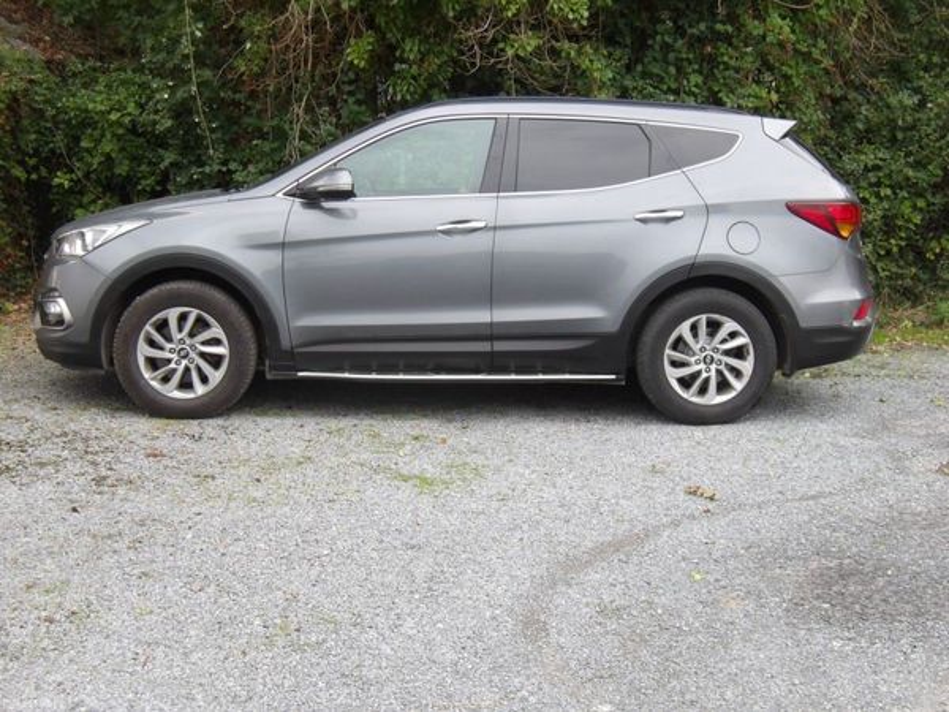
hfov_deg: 36.2
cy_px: 356
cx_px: 474
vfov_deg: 27.5
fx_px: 1453
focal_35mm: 53
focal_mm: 9.4
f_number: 4.2
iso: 100
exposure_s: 1/99
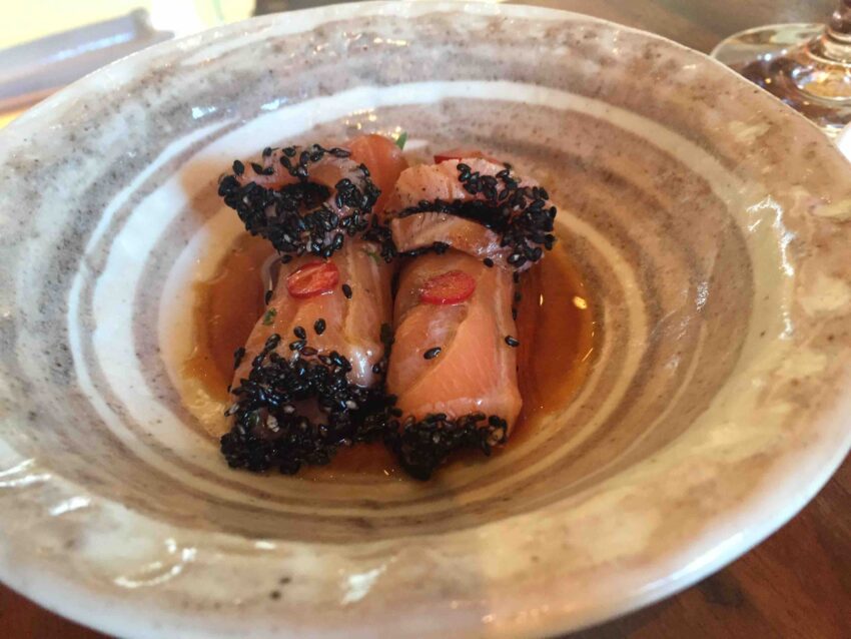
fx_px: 713
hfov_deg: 61.6
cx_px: 426
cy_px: 320
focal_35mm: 29
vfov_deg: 48.2
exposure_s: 1/33
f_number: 2.2
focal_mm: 4.15
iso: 320
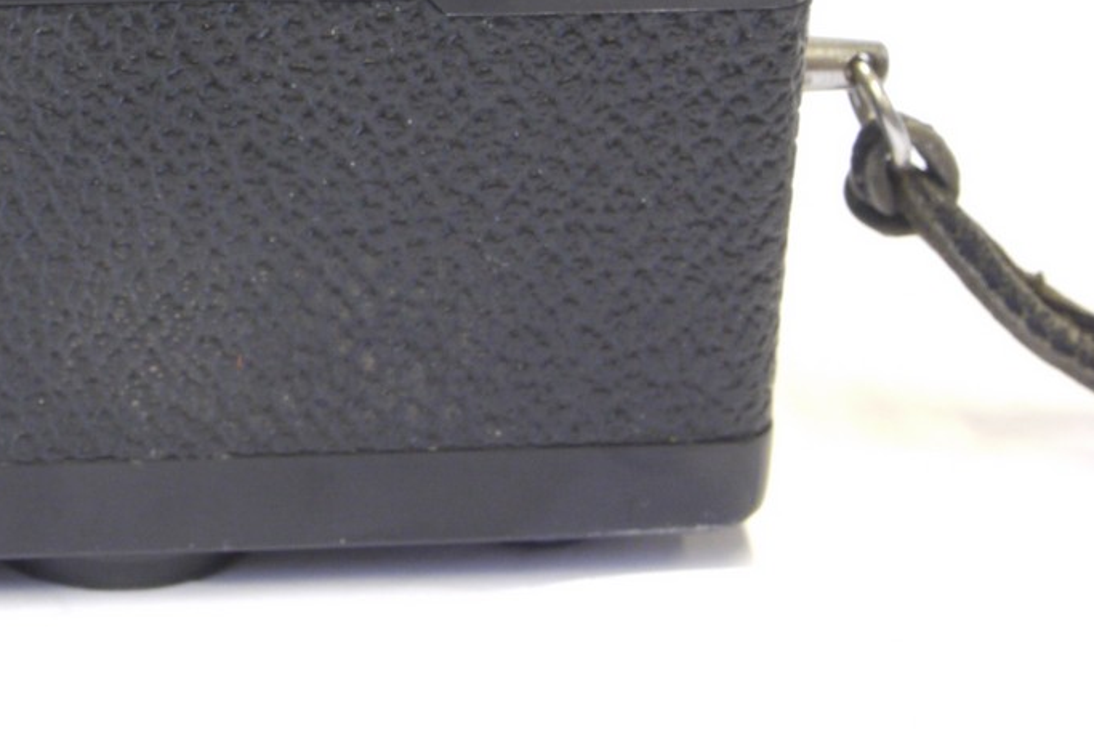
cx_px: 147
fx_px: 2886
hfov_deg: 21.1
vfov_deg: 14.2
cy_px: 40
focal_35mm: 95
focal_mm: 26
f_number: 11
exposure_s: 1/8
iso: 800
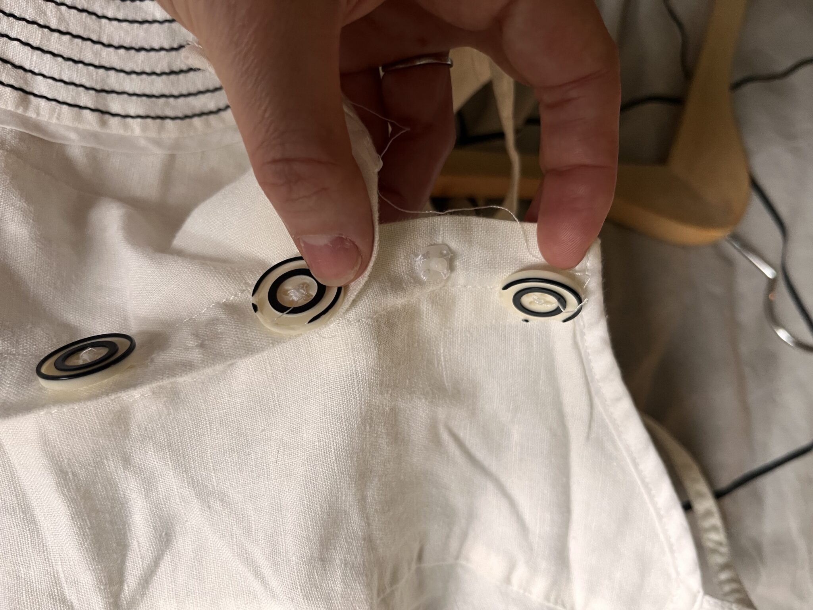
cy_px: 305
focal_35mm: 26
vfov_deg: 53.1
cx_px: 406
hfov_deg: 67.3
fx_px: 611
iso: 160
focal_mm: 5.1
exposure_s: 1/60
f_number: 1.6
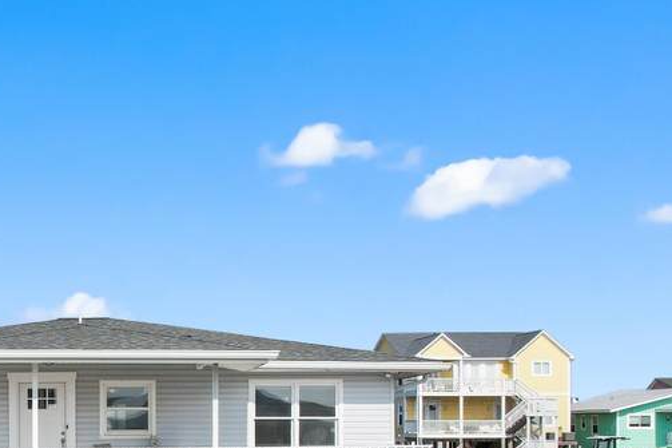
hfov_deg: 33.7
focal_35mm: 56
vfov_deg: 23.3
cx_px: 67
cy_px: 439
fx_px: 1045
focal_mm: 8.38
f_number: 2.8
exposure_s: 1/1000
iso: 150
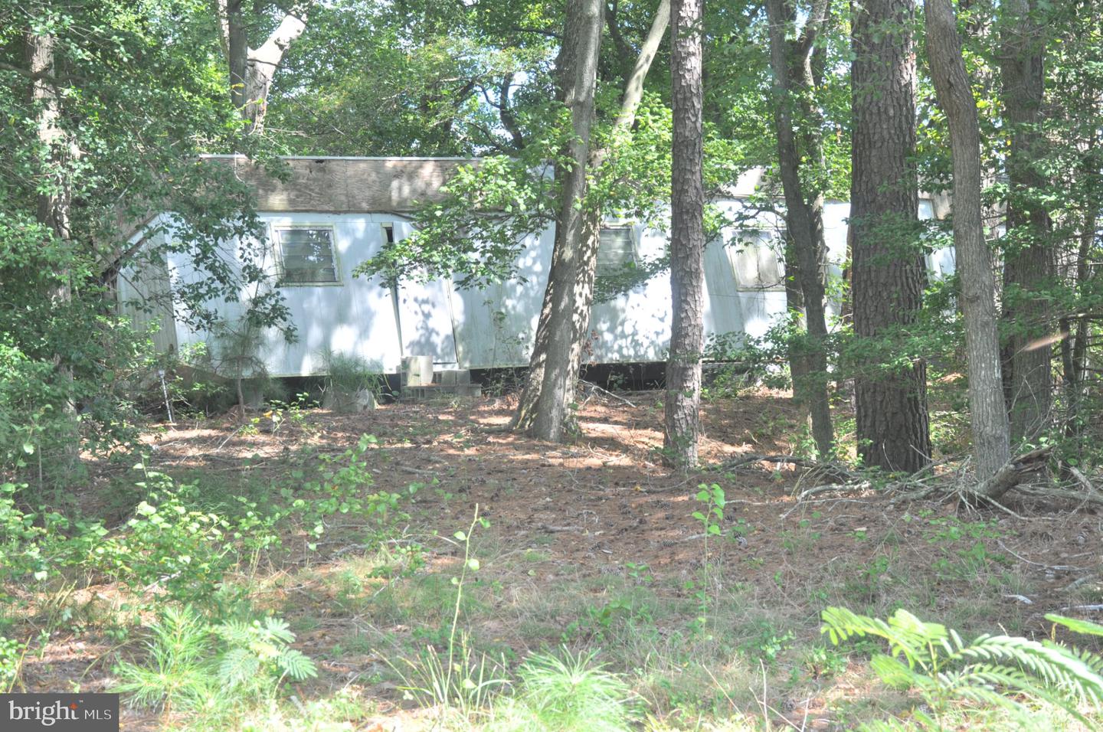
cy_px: 366
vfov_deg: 20.1
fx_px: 2065
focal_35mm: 68
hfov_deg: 29.9
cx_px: 552
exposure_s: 1/60
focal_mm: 45
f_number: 8
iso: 200
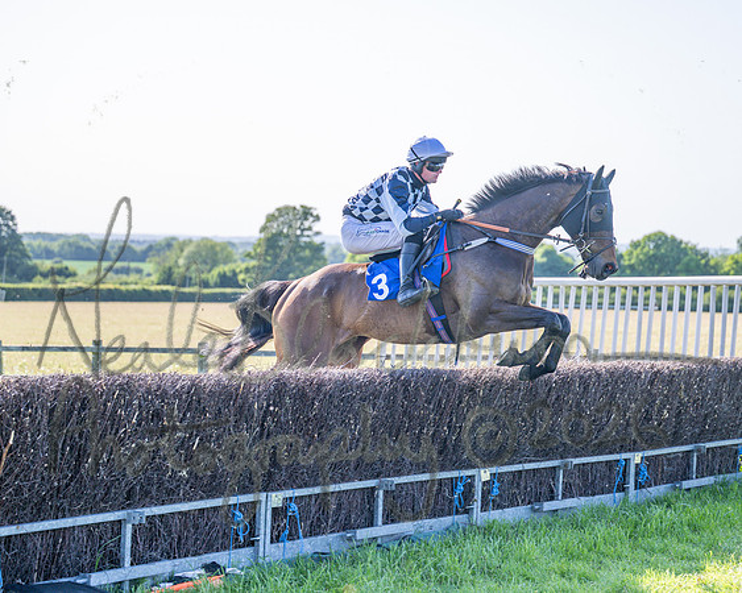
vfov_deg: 19.4
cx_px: 371
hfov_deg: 24.2
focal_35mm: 79
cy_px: 296
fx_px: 1731
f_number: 2.8
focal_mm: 70
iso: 200
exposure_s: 1/2000
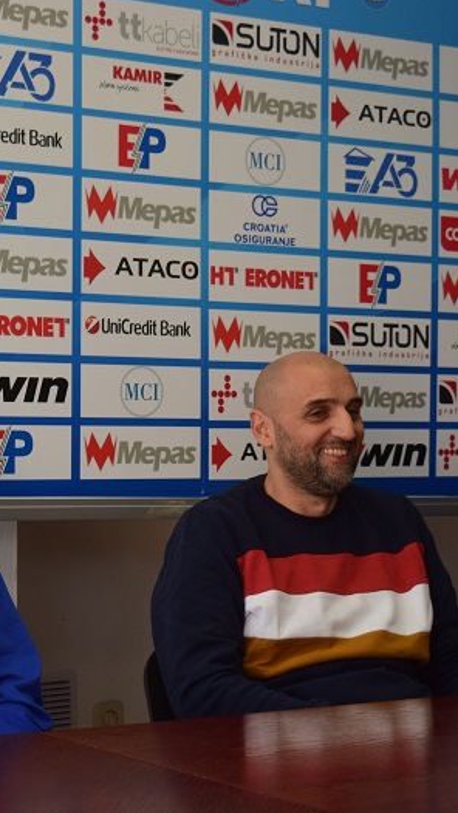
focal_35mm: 86
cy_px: 406
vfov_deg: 24.7
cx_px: 119
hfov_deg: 14.0
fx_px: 1856
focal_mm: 36
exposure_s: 1/80
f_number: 4.8
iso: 400
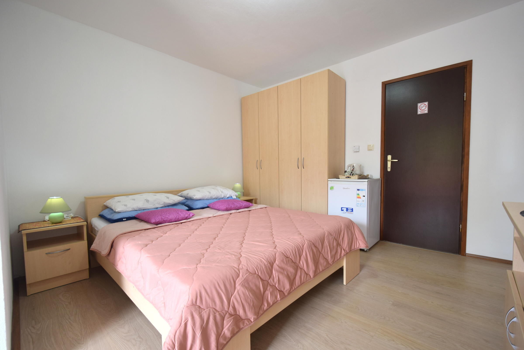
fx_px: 218
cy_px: 175
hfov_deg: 100.4
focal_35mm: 15
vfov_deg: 77.3
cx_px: 262
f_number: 4
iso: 400
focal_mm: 10
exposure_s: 1/60
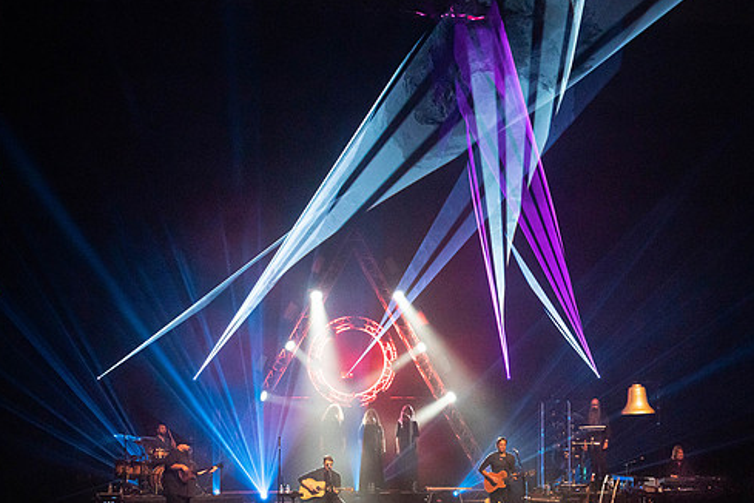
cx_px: 427
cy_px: 263
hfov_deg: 24.5
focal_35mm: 83
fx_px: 1738
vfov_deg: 16.5
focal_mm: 70
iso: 8000
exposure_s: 1/250
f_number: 5.6
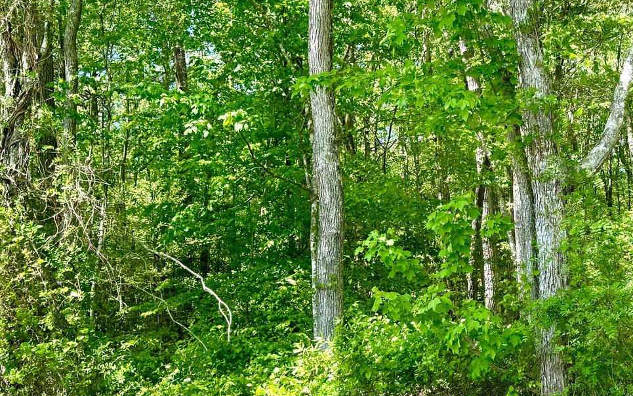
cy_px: 216
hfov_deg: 35.9
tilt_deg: +6.7
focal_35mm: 54
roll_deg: +3.2
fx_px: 932
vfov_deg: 24.0
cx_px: 536
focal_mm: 6.76
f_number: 1.78
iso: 80
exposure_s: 1/888
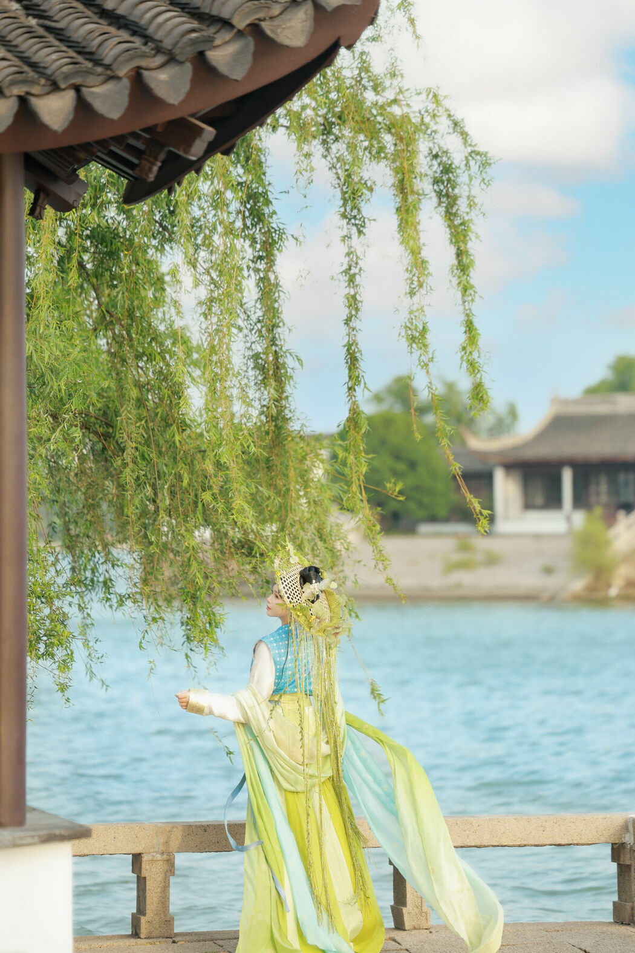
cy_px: 476
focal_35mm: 141
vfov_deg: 14.6
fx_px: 3730
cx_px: 318
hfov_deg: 9.7
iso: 400
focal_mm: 142
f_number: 2.8
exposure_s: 1/800
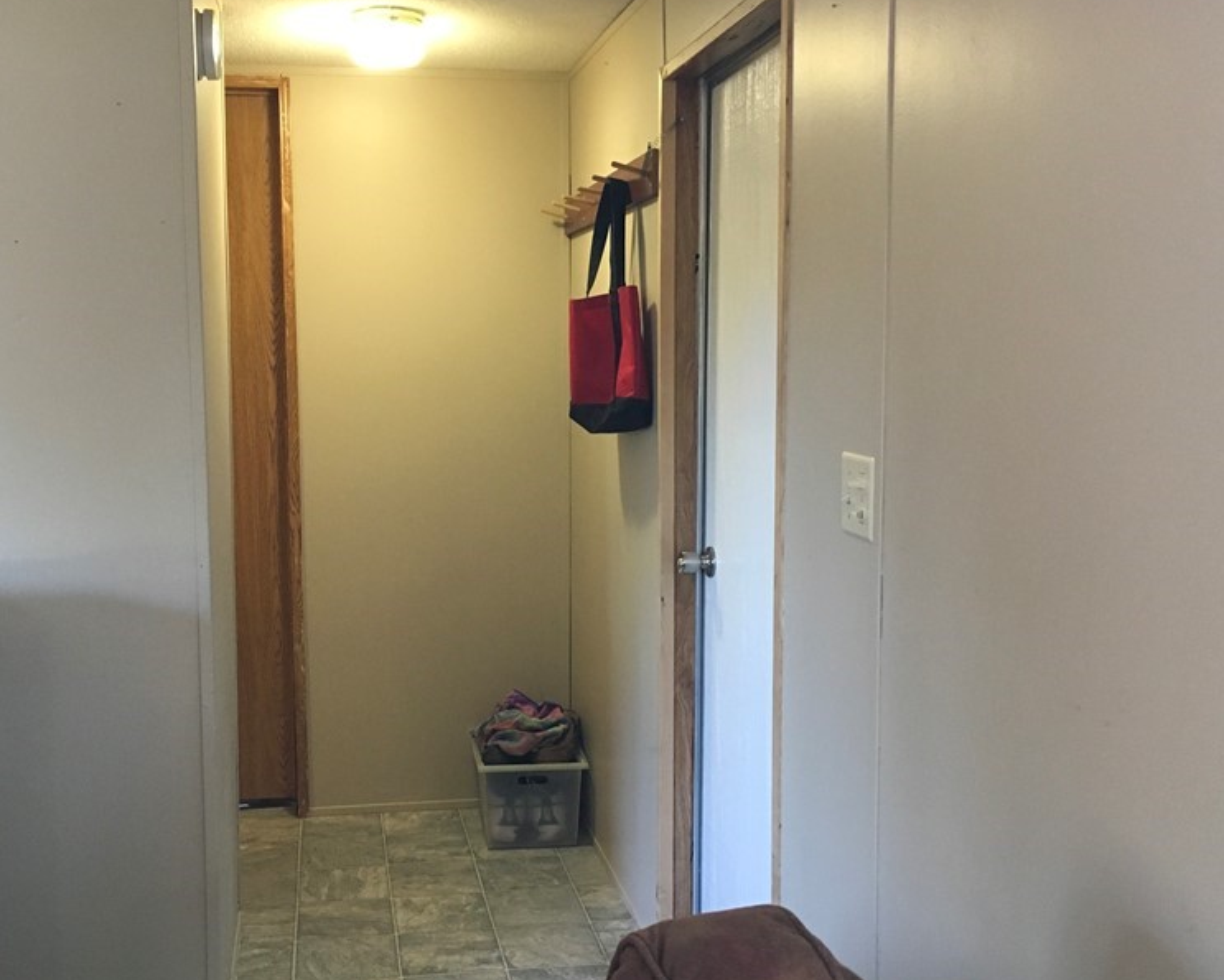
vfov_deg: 38.2
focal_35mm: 39
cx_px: 540
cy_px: 476
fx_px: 1413
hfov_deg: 46.7
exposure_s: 1/30
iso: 160
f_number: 2.2
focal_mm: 4.15
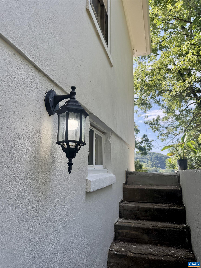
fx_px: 186
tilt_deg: +9.2
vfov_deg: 71.6
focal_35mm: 24
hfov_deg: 56.8
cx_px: 100
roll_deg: +0.4
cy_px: 134
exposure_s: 1/1076
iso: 80
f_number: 1.78
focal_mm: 6.76
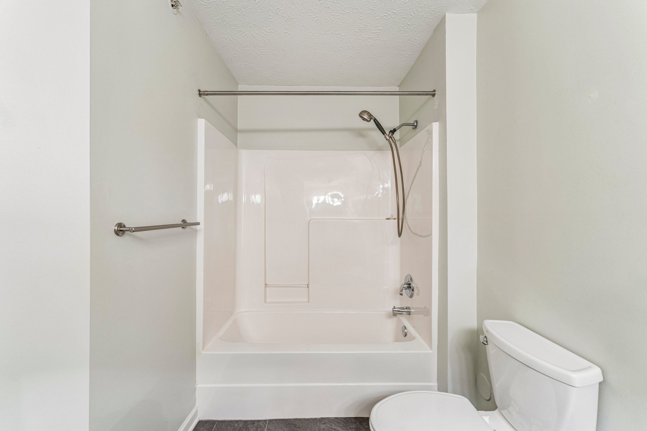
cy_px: 216
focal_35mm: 14
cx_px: 324
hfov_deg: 104.3
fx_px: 252
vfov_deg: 81.2
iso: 200
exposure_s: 1/5
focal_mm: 14
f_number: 5.6
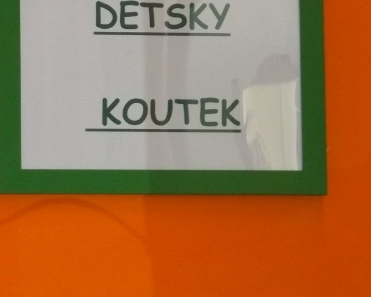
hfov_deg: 6.6
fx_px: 3197
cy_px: 90
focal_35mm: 291
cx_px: 158
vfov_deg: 5.3
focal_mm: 29.5
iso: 320
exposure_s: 1/60
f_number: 5.9
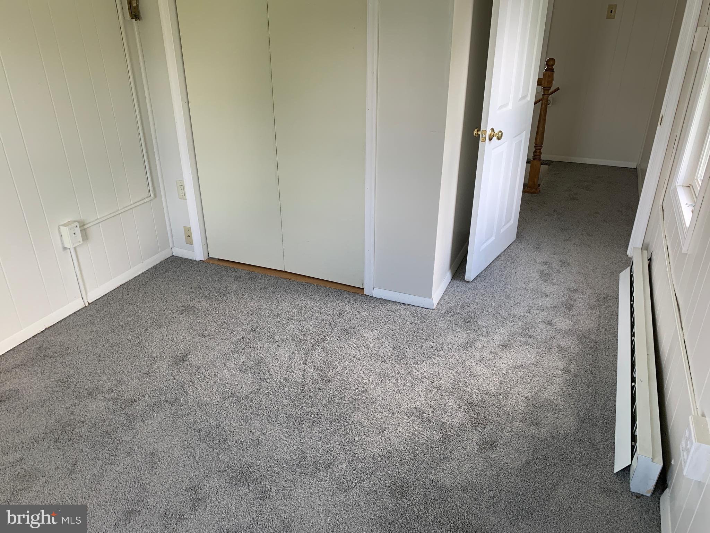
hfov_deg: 67.3
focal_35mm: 26
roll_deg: +0.6
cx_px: 355
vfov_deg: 53.1
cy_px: 266
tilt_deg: -25.4
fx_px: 533
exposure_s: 1/78
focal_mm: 4.25
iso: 100
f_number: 1.8
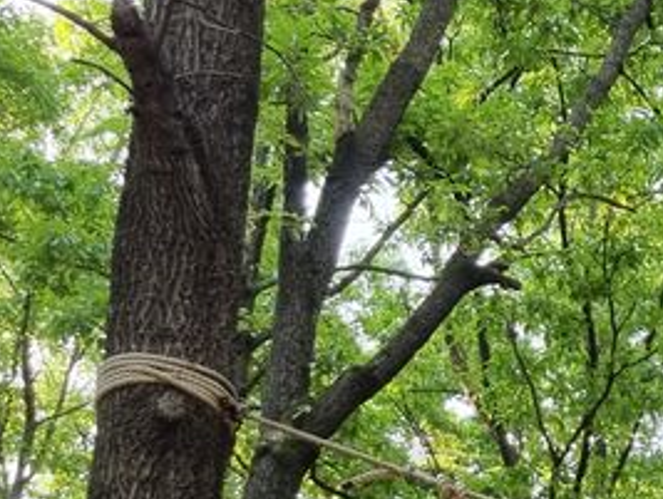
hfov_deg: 17.5
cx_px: 879
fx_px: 2014
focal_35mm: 105
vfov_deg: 13.1
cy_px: 812
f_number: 1.8
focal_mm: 5.4
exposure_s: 1/120
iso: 80
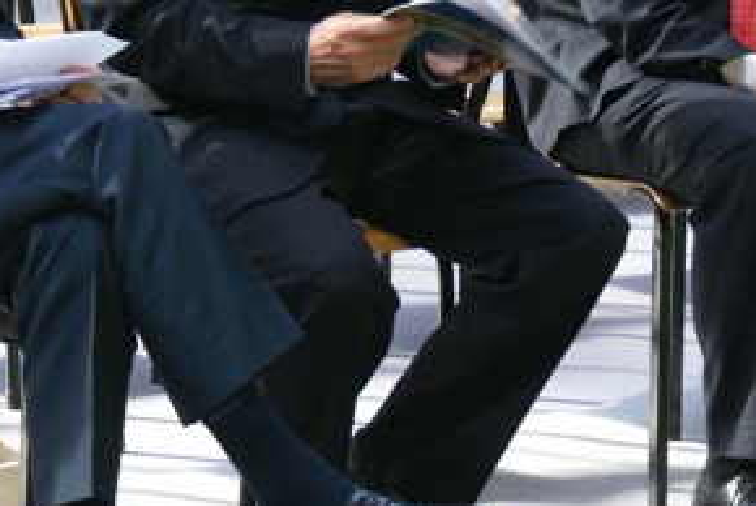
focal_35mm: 217
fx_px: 4561
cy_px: -78
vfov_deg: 6.3
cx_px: 514
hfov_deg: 9.5
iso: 200
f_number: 5.6
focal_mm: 60
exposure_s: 1/20
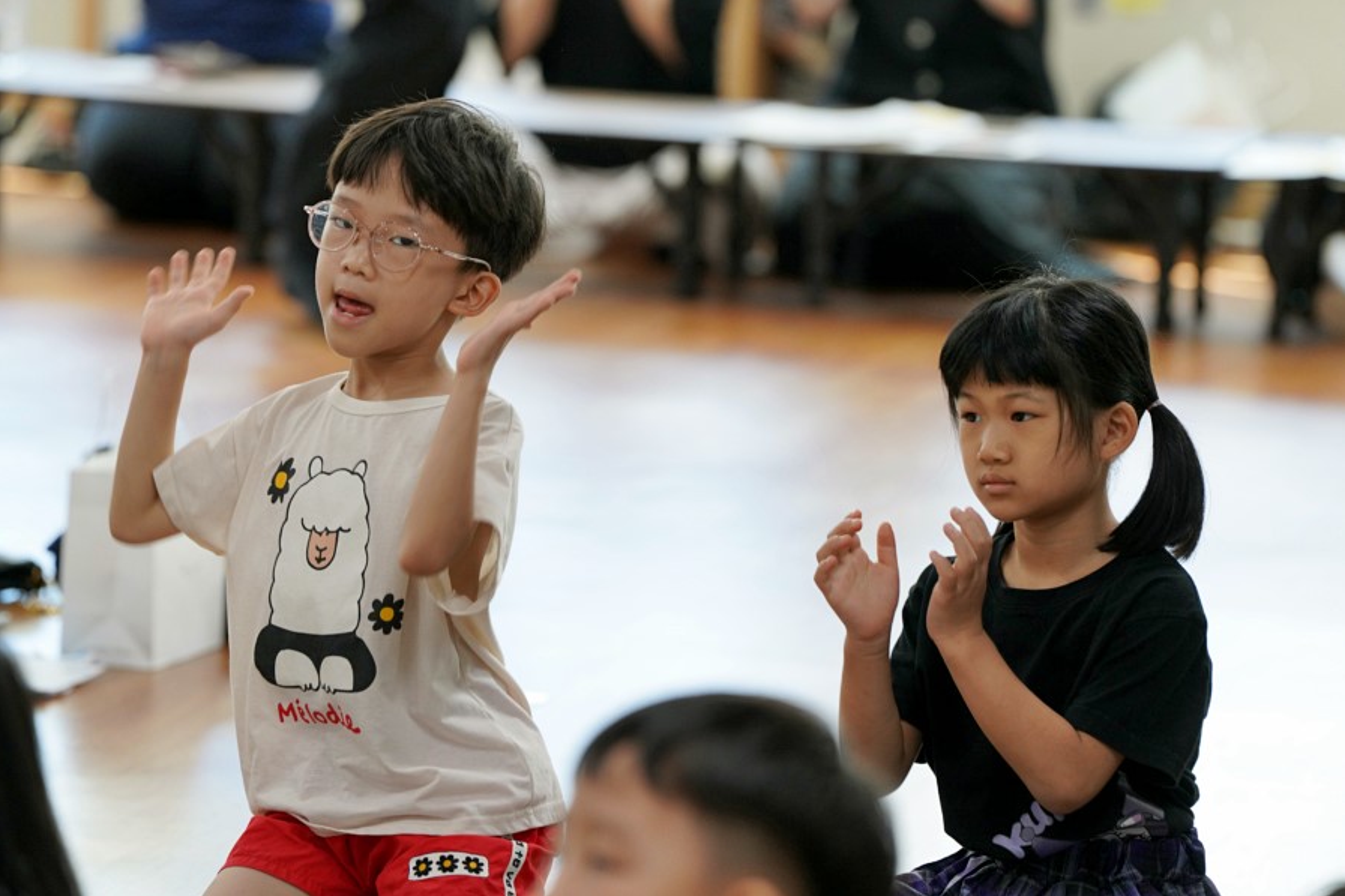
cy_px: 449
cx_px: 672
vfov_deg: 6.8
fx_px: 7508
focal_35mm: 201
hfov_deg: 10.2
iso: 2000
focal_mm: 200
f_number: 4
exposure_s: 1/250
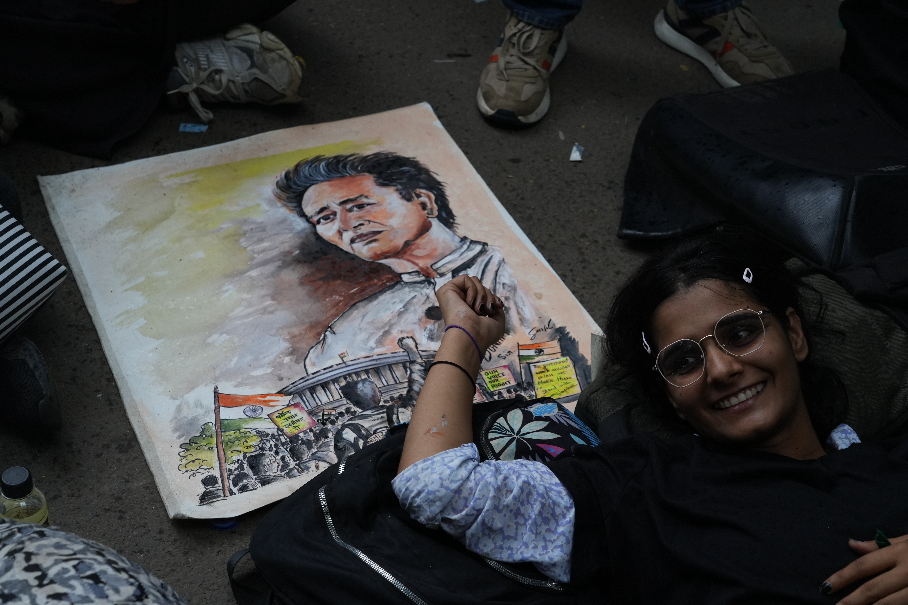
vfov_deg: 21.9
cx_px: 454
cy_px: 302
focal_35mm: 62
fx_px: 1564
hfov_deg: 32.4
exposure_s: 1/60
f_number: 8
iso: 2000
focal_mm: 62
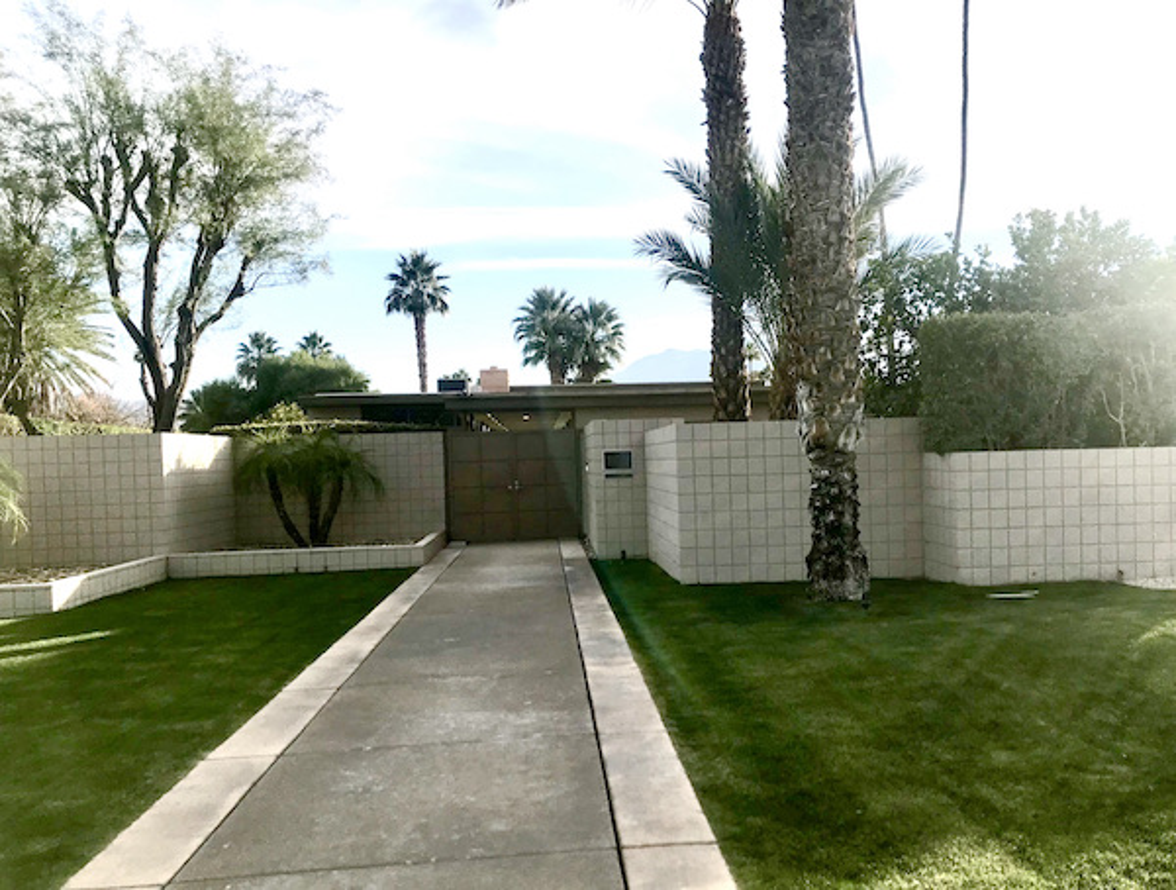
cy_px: 445
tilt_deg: -2.7
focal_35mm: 28
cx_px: 588
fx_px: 954
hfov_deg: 63.3
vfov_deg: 50.0
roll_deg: +2.1
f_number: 1.8
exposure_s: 1/1996
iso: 20
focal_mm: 3.99
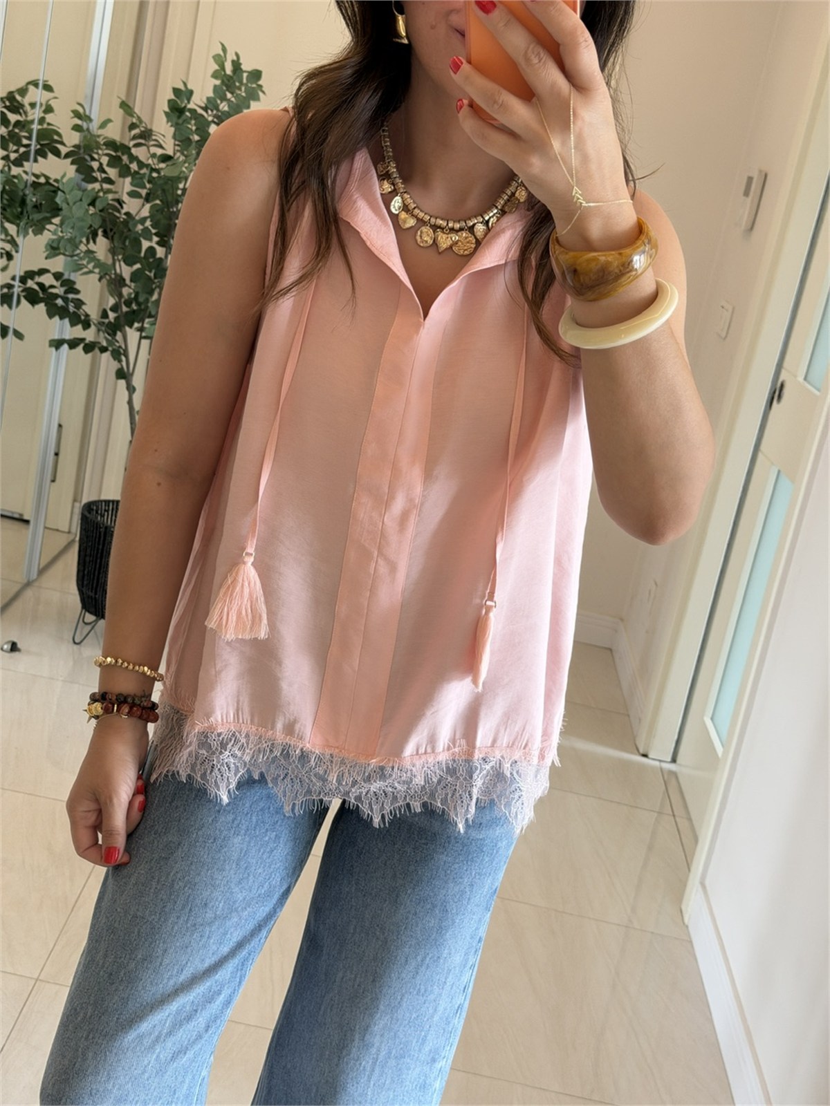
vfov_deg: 39.7
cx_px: 415
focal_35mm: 48
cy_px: 553
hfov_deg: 30.3
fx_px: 1535
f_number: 1.78
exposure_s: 1/60
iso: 160
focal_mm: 6.76
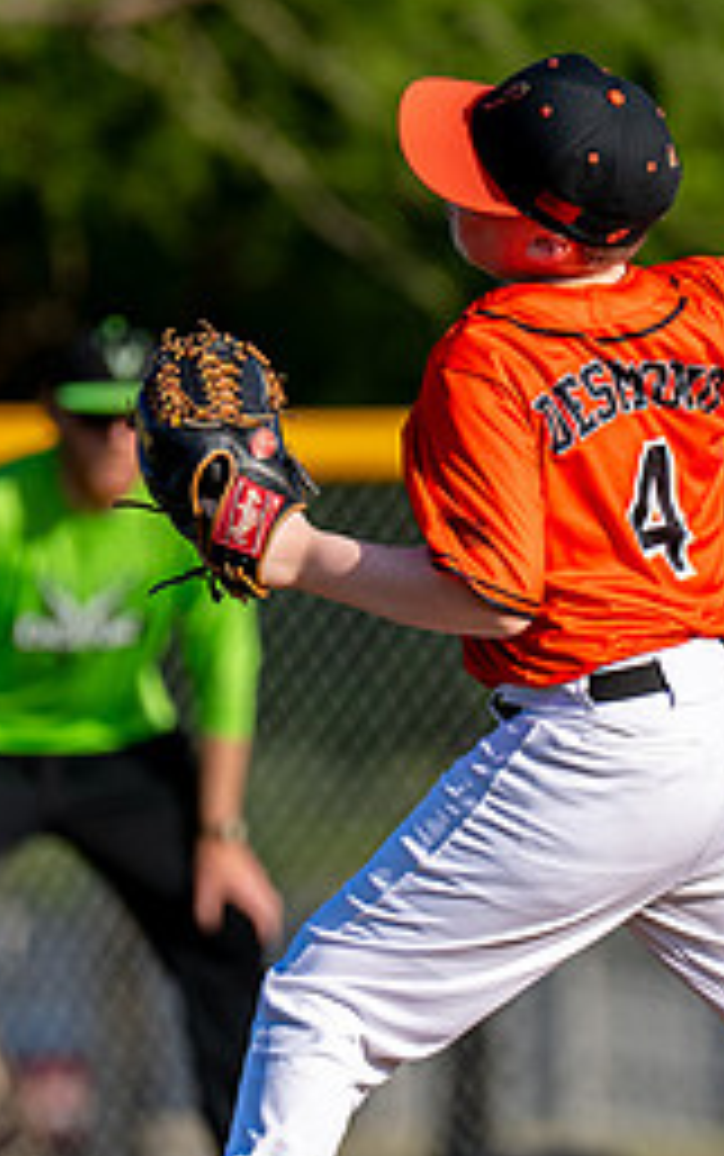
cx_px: 669
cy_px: 631
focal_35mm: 787
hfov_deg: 1.7
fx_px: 24804
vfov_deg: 2.7
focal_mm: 200
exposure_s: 1/3200
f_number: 2.8
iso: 160
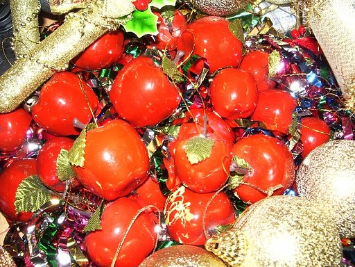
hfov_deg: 52.6
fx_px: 359
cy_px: 134
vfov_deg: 40.7
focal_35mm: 35
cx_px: 178
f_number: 4.3
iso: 100
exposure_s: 1/40
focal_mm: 5.8
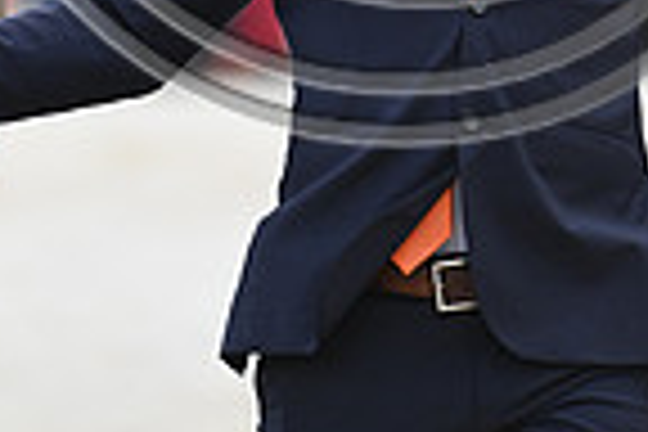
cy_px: -380
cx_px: 351
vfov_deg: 0.9
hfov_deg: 1.3
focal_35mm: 1615
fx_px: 29068
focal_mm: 400
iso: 800
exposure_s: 1/1600
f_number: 5.6
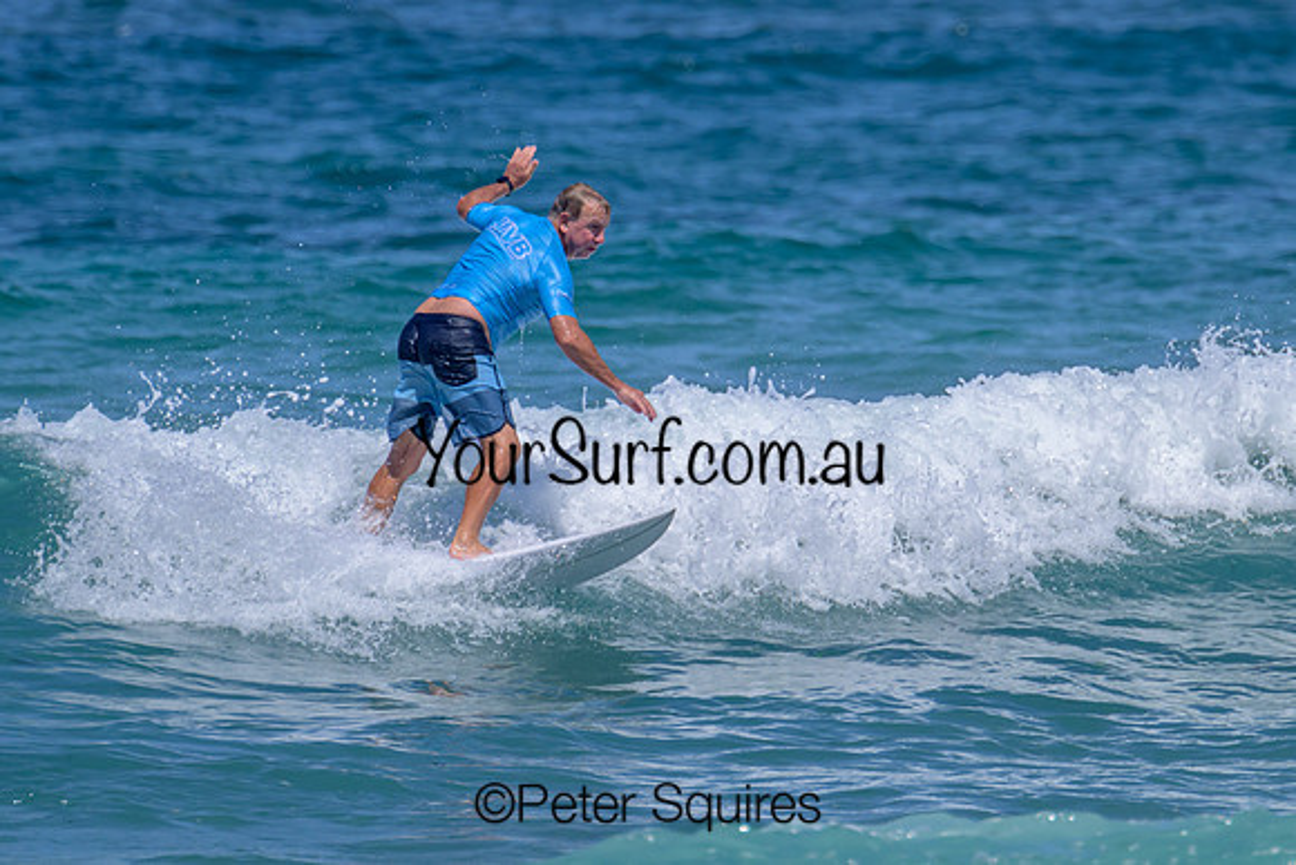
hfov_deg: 1.9
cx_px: 753
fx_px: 38908
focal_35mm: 1081
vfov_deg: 1.3
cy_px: 406
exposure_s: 1/2000
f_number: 11
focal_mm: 800
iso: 800
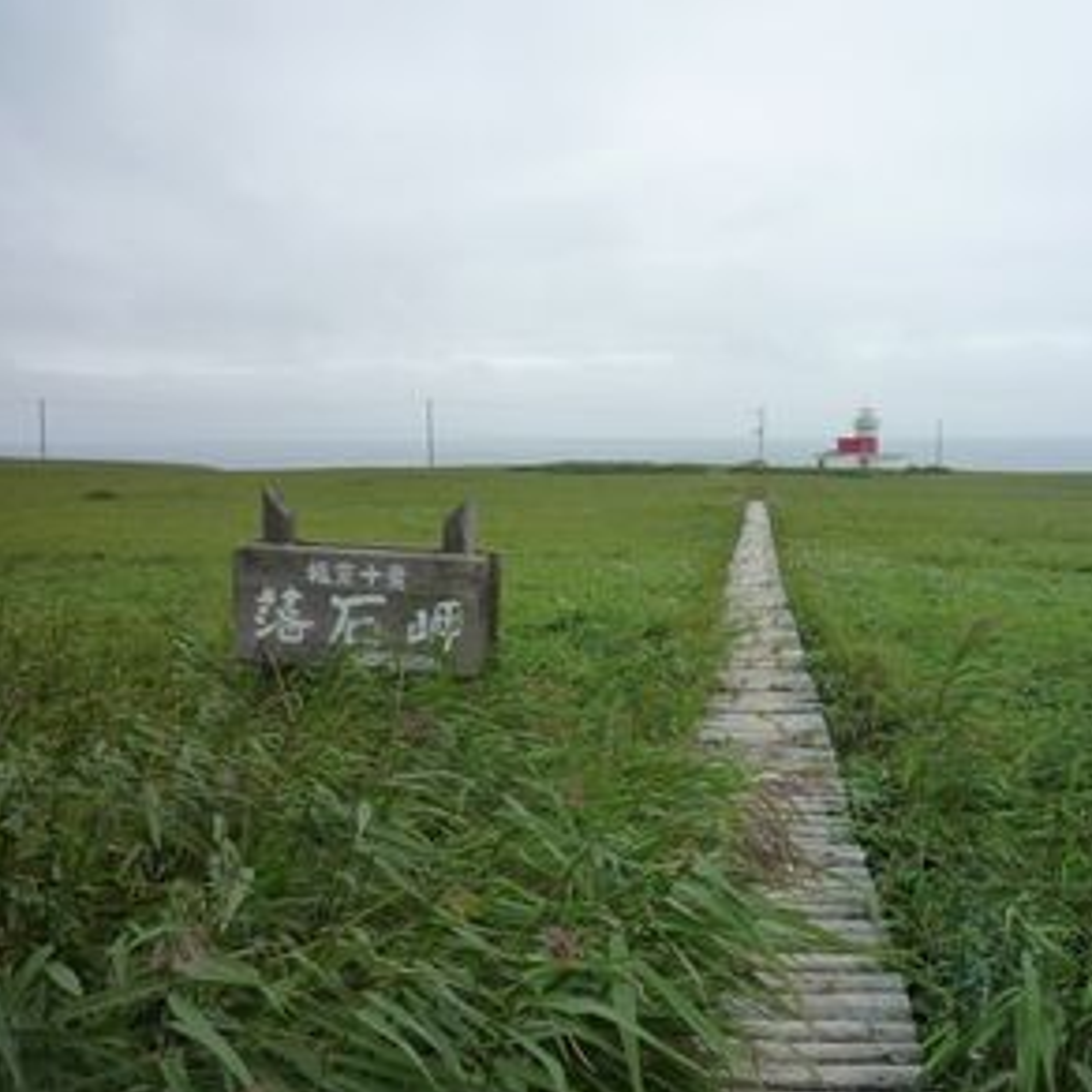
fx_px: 1106
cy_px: 544
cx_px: 690
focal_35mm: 31
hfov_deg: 51.9
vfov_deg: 52.5
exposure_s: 1/640
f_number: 4
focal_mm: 4.4
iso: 160
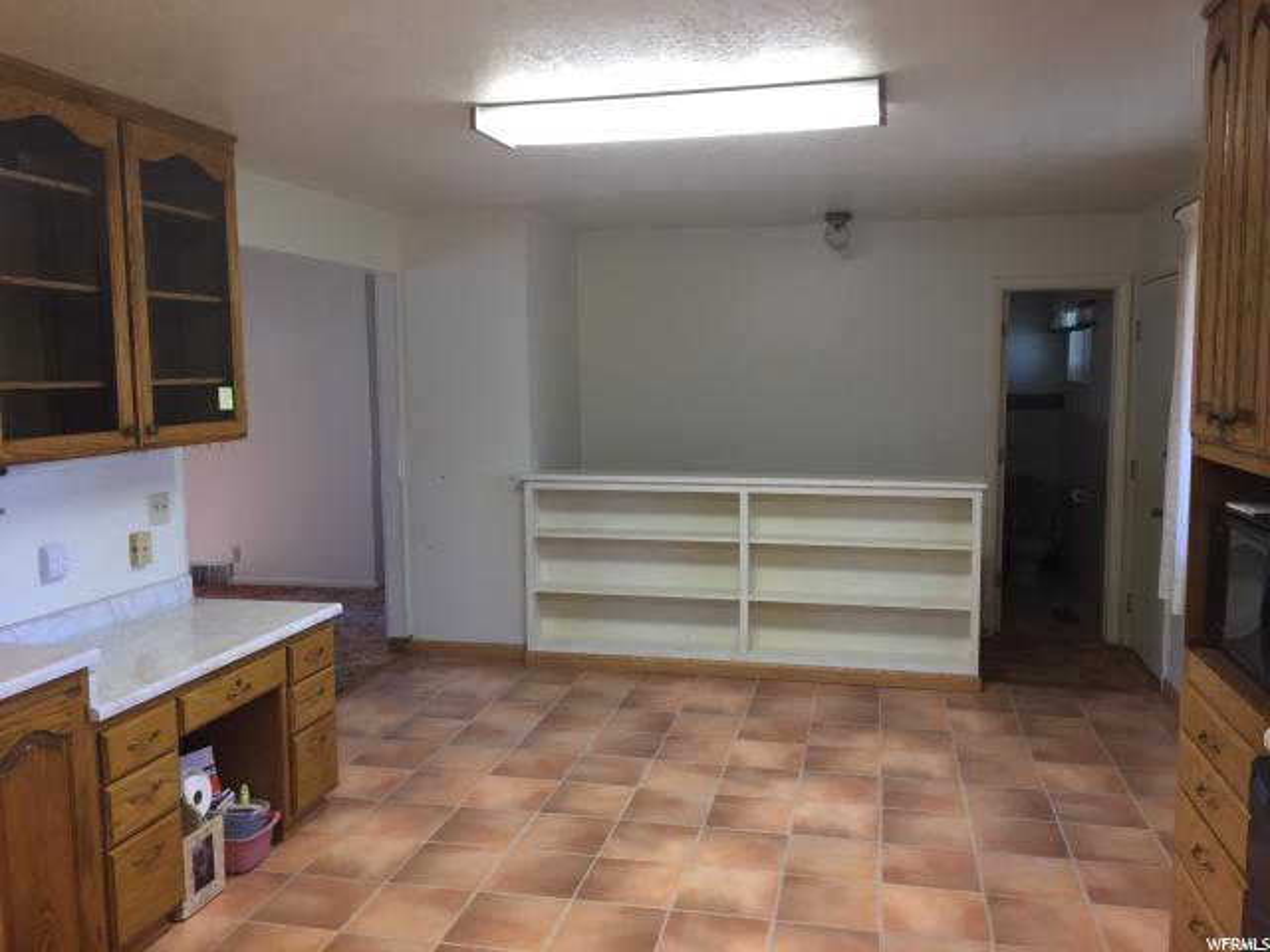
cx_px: 635
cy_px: 476
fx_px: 1064
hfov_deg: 61.7
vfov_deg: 48.2
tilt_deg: -4.5
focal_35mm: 29
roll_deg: +0.8
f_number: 2.2
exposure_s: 1/30
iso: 100
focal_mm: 4.15
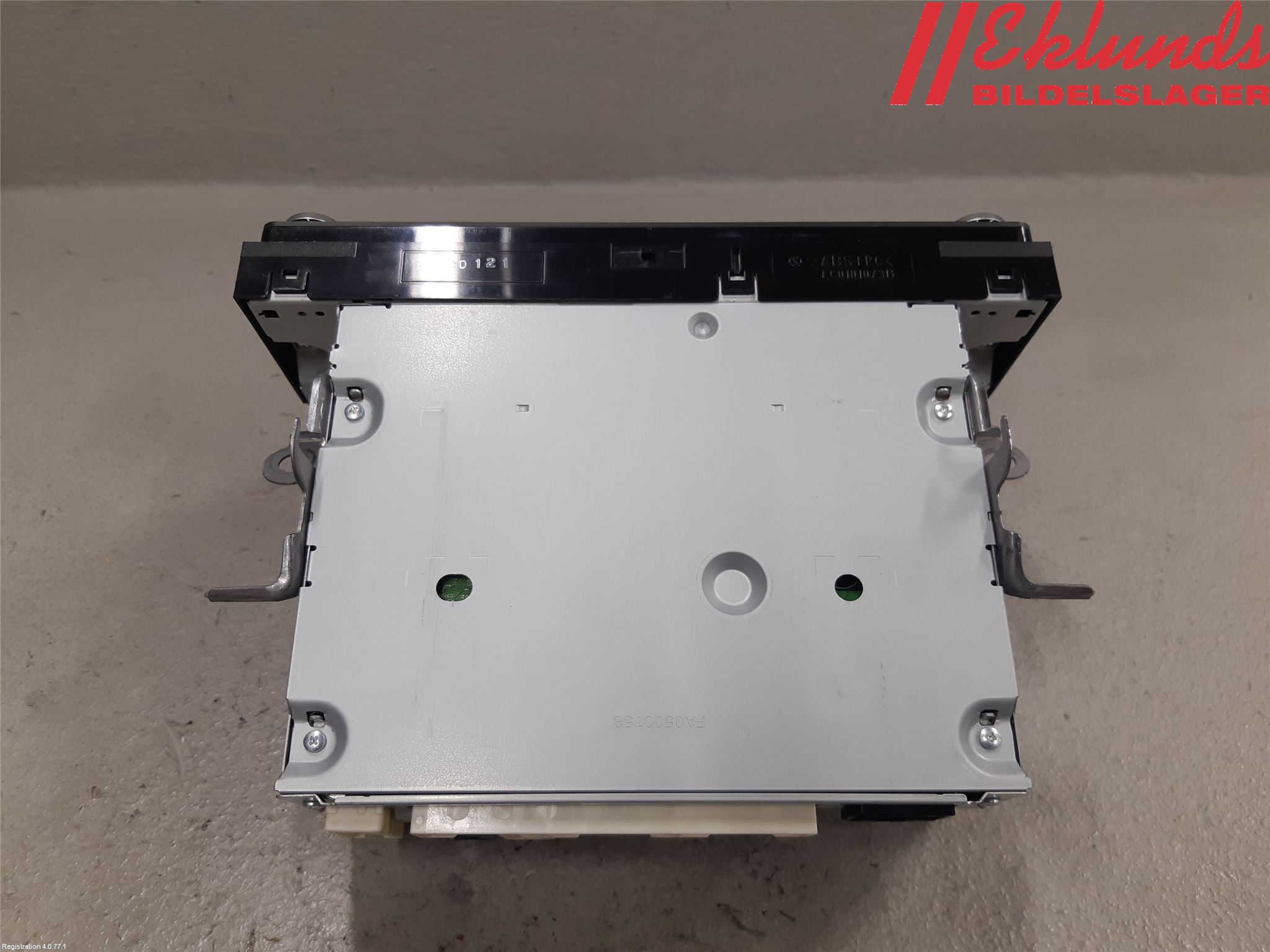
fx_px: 954
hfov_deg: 67.3
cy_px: 476
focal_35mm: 26
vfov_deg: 53.1
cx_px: 635
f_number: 1.7
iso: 64
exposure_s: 1/50
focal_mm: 3.93
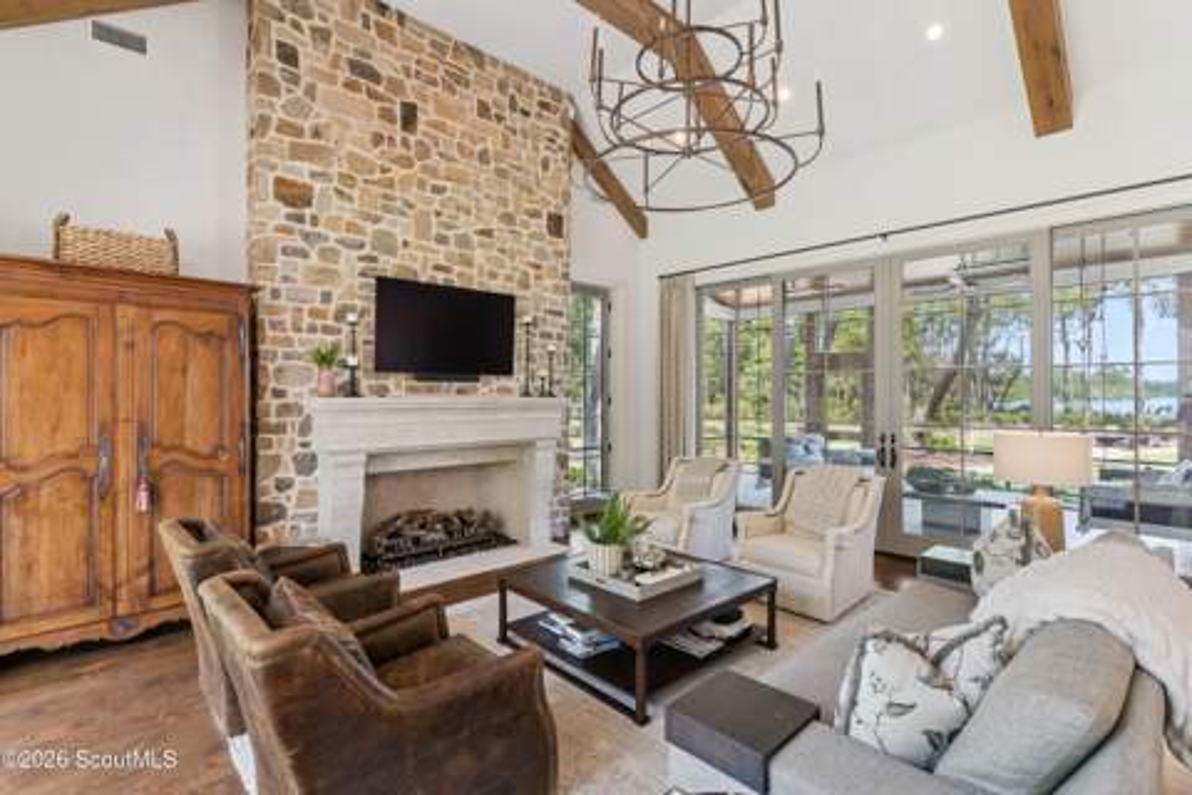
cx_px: 596
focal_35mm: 17
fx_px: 563
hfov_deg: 93.3
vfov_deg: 70.4
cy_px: 398
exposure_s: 1/8
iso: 250
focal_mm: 17
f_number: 8
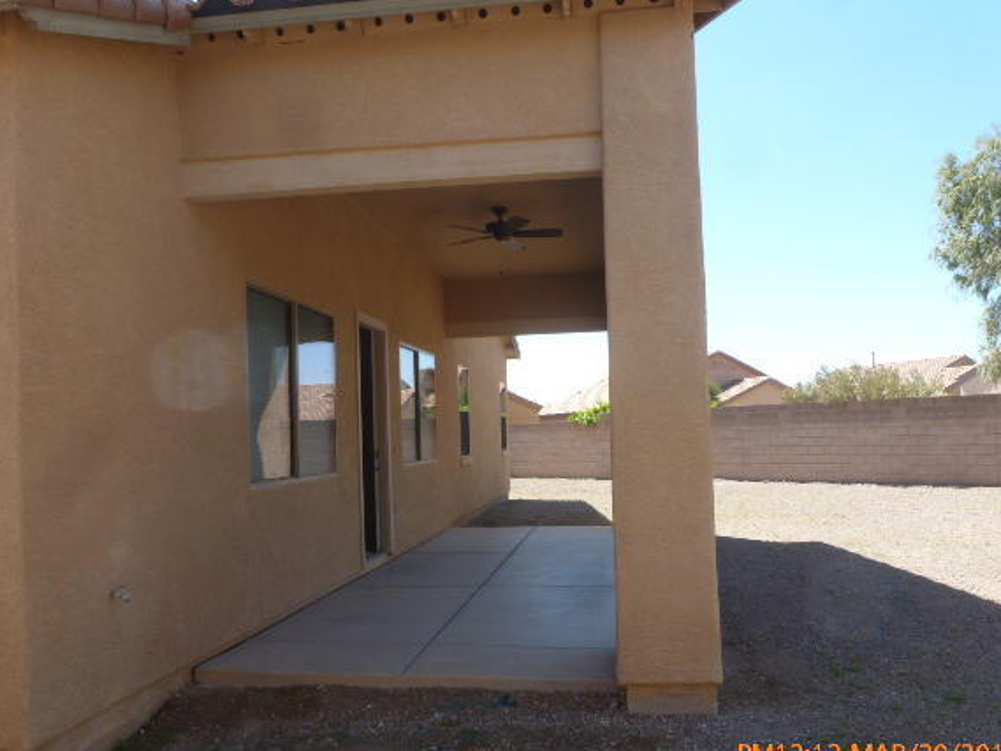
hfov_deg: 65.3
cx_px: 528
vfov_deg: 51.3
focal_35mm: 27
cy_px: 415
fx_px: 781
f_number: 4
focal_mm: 4.3
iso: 100
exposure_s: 1/250
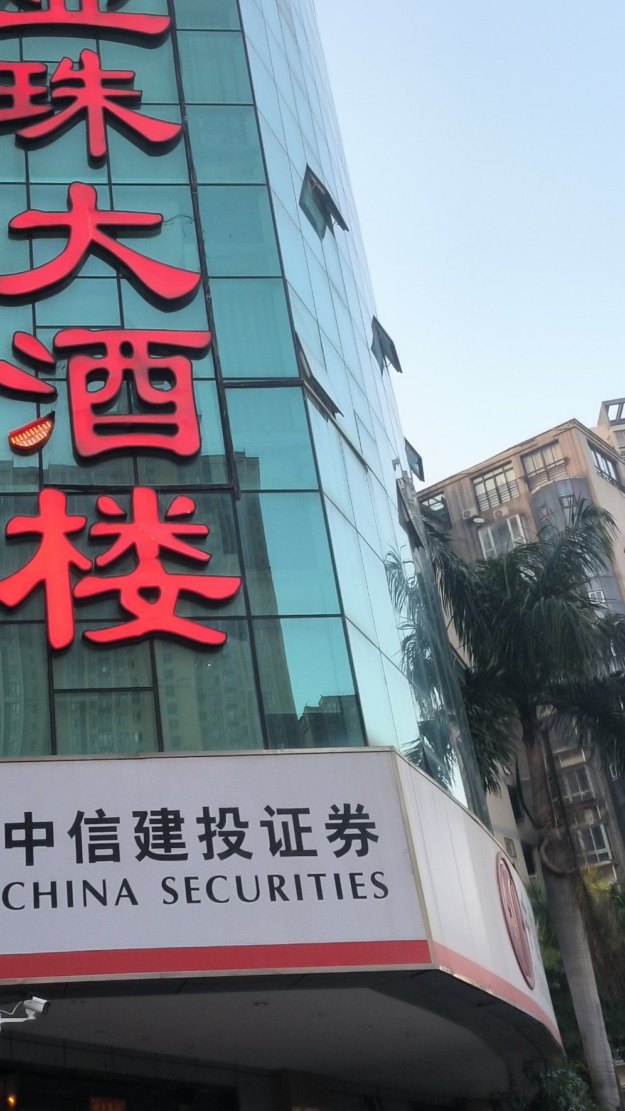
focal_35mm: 42
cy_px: 513
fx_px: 1238
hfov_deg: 27.4
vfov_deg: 48.3
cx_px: 69
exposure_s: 1/100
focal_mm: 4.71
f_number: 1.79
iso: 307
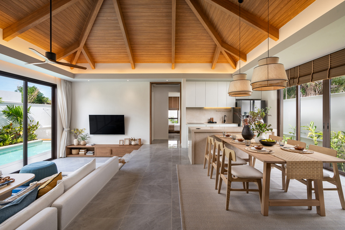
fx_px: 153
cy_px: 115
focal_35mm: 16
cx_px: 172
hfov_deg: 96.7
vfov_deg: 73.8
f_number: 11
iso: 200
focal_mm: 16
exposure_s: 1/15
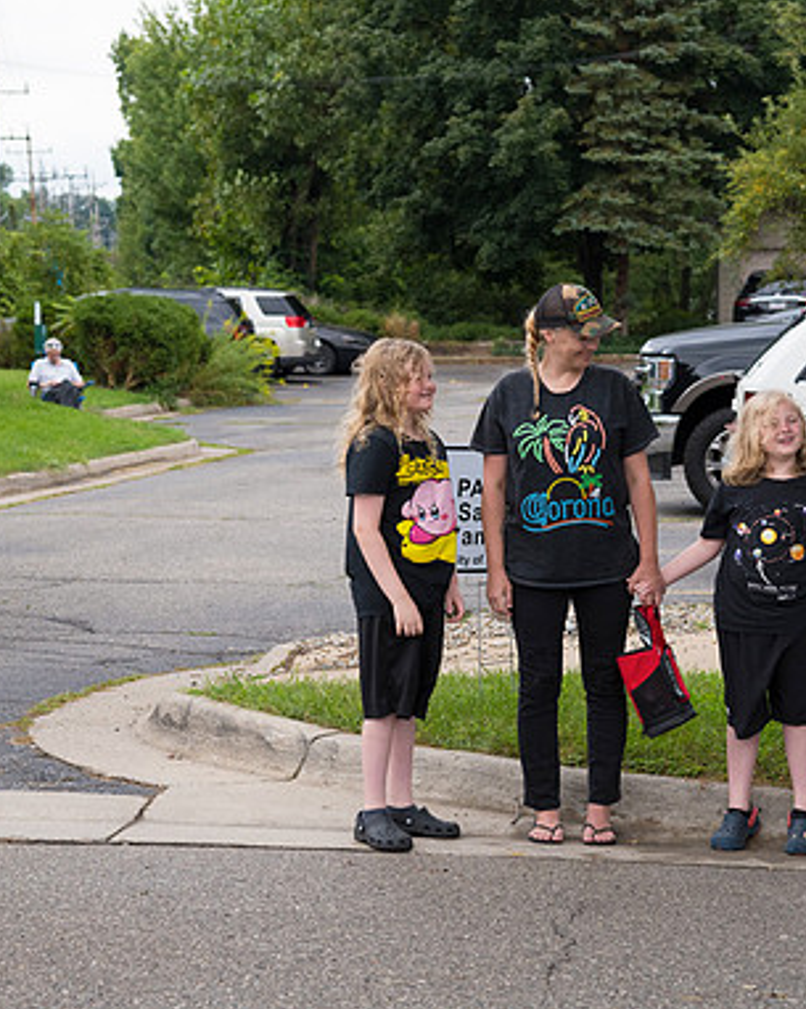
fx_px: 3194
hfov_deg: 14.4
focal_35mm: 107
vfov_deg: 18.0
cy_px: 503
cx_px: 497
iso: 640
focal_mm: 75
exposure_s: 1/1000
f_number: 6.3
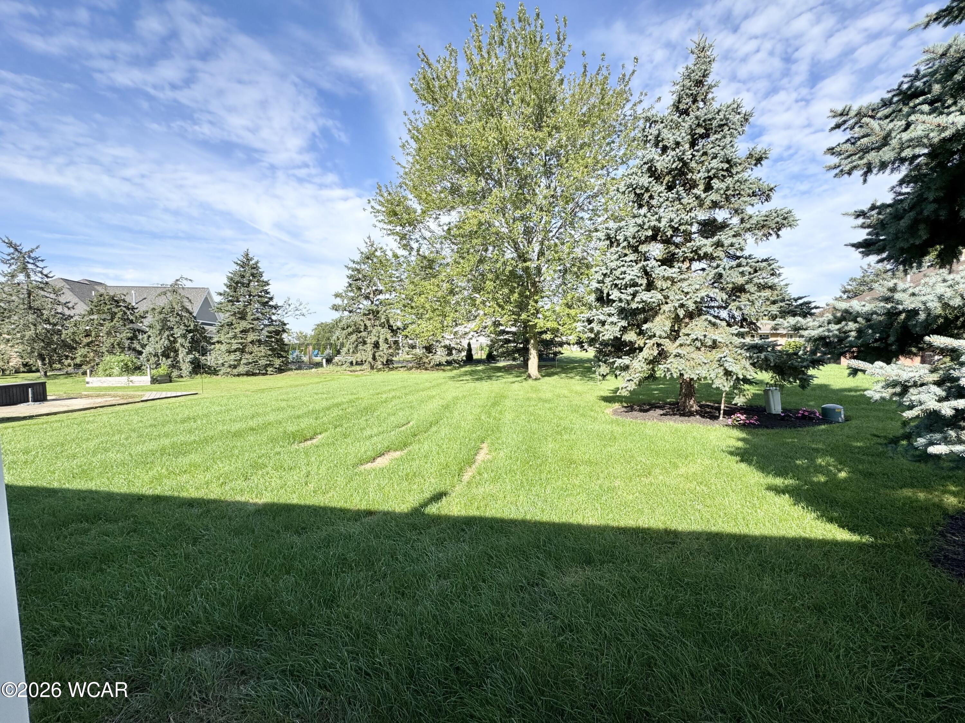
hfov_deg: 102.1
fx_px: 390
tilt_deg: -2.1
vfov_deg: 85.7
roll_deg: +0.3
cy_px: 362
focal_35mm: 14
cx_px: 482
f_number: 2.2
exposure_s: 1/1126
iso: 50
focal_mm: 2.22
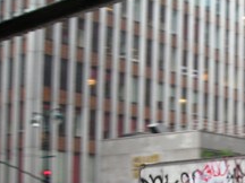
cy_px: 205
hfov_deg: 21.3
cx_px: 255
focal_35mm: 88
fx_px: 623
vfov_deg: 16.3
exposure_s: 1/34.1
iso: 50
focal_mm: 6.3
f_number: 3.2
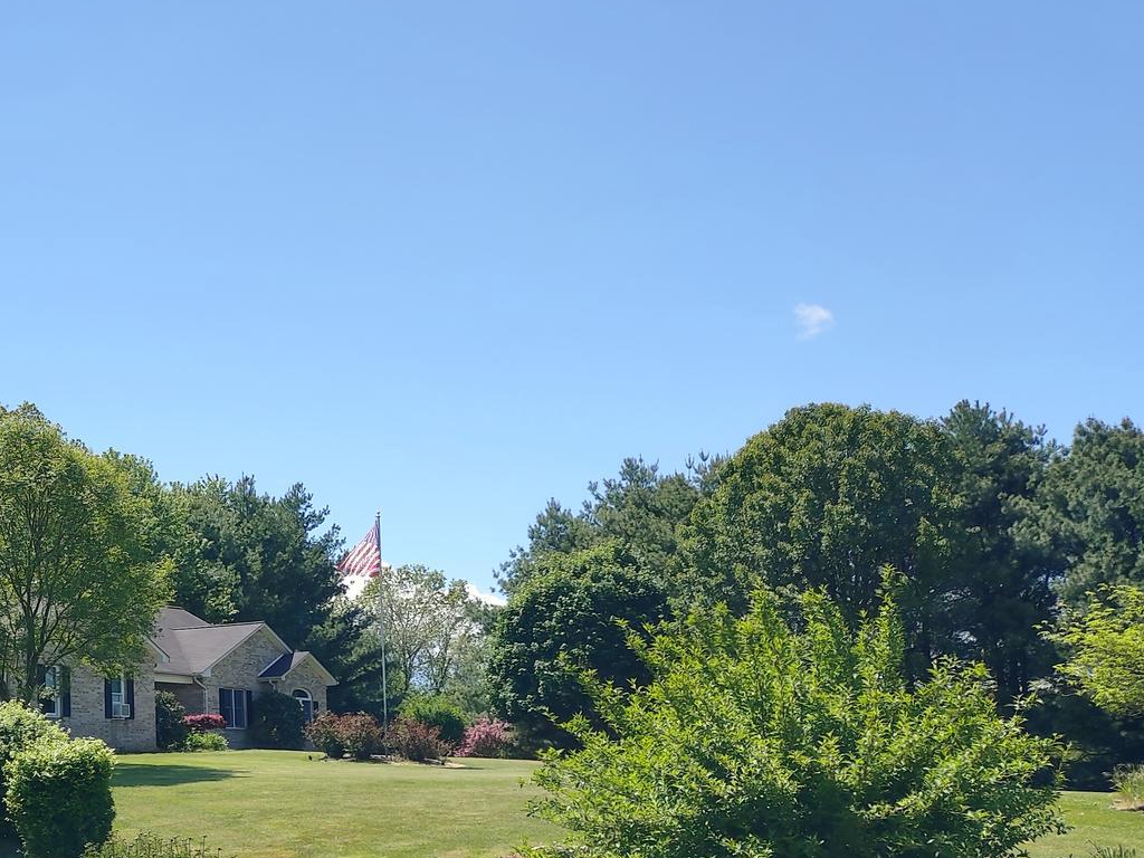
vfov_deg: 28.8
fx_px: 1652
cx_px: 9
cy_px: 613
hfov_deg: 34.8
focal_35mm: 50
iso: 50
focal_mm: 4.7
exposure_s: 1/594
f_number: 1.79
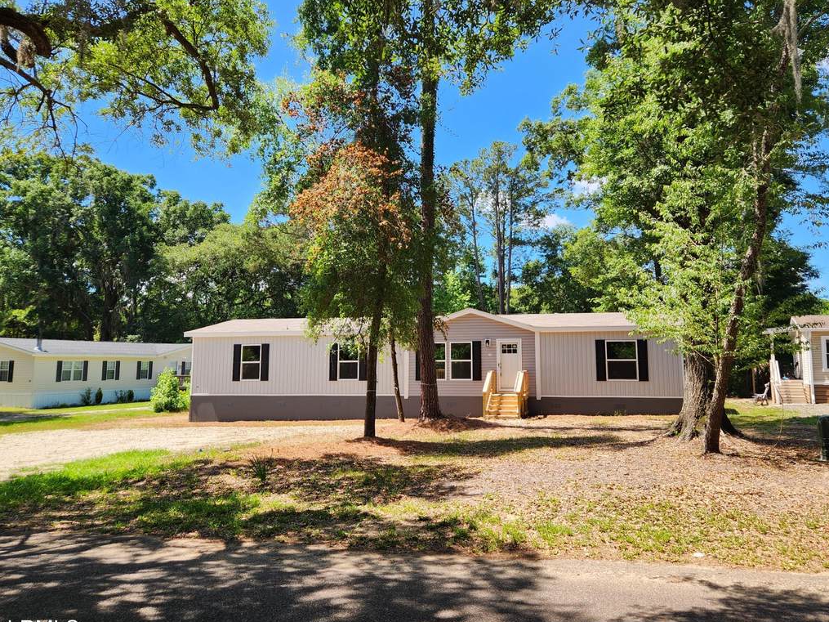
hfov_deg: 61.5
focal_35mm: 29
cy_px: 272
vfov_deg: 48.1
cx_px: 457
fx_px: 694
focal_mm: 5.4
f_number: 1.8
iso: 20
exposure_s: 1/583
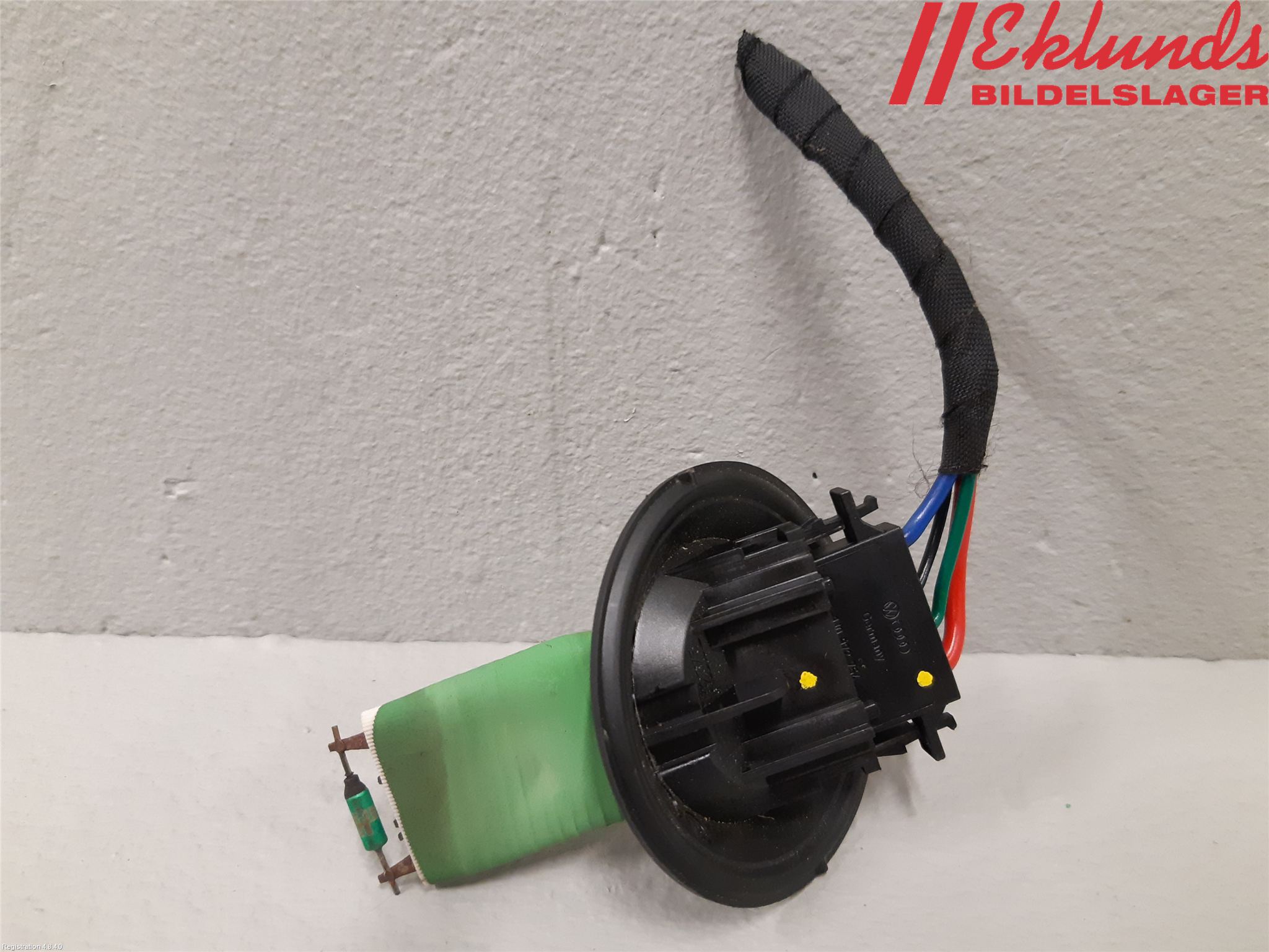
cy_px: 476
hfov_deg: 67.3
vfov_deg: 53.1
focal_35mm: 26
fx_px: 953
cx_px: 634
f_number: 1.7
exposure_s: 1/50
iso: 200
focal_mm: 3.93
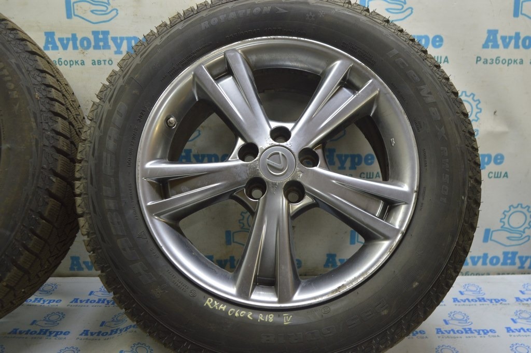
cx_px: 266
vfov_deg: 39.9
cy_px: 176
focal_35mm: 33
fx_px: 486
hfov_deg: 57.3
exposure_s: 1/20
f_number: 5.6
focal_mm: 22
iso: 400
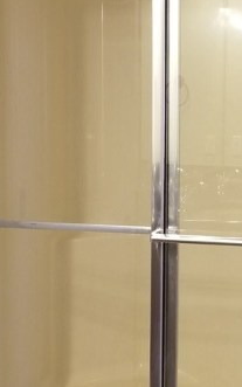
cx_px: 234
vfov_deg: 32.0
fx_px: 675
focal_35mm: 64
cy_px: 177
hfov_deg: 19.8
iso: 200
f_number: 1.7
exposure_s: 1/60
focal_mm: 4.25
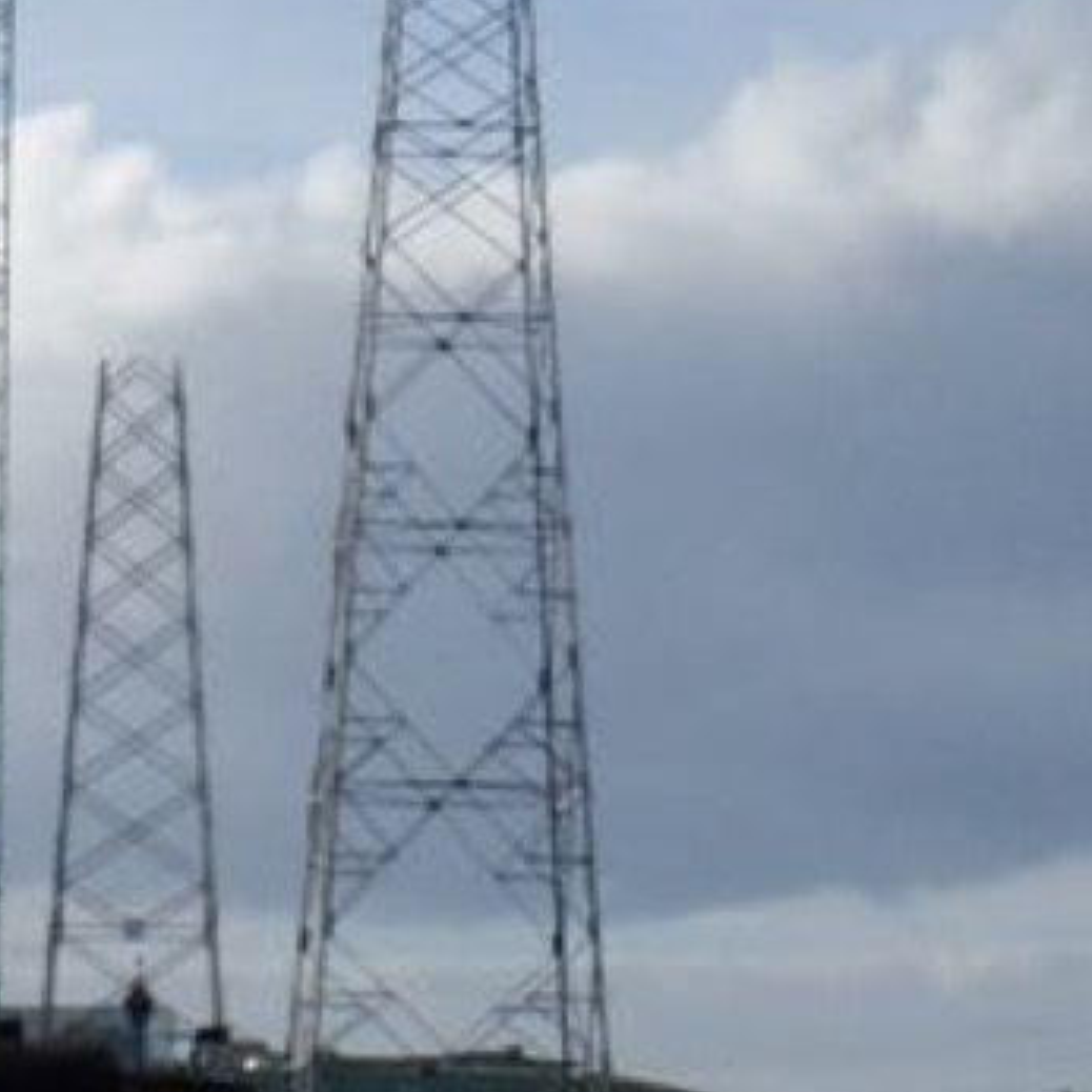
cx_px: 95
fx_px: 5354
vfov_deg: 11.6
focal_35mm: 150
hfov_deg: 11.6
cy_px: 881
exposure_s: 1/640
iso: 64
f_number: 6.3
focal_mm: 7.57
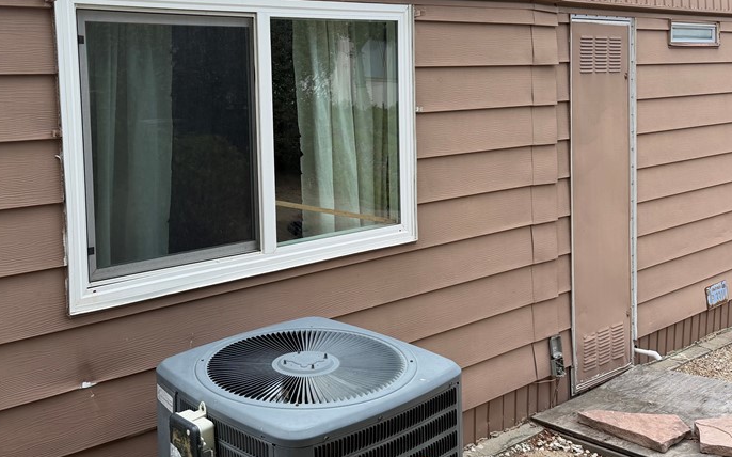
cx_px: 281
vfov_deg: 33.1
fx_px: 758
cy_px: 136
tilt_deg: -3.7
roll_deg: +1.6
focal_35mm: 38
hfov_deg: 51.1
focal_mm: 6.76
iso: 100
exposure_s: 1/1522
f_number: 1.78
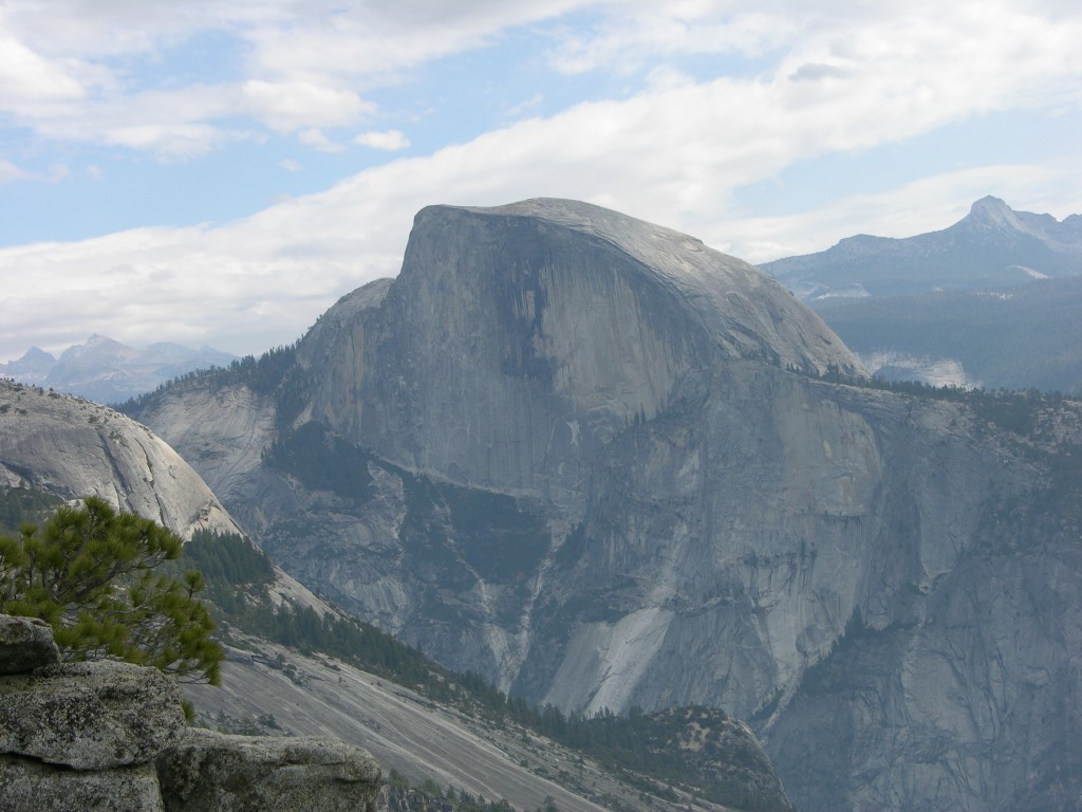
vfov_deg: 18.0
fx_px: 2563
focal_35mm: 82
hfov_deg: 23.8
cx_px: 541
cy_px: 406
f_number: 5.5
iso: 50
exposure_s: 1/300
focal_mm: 21
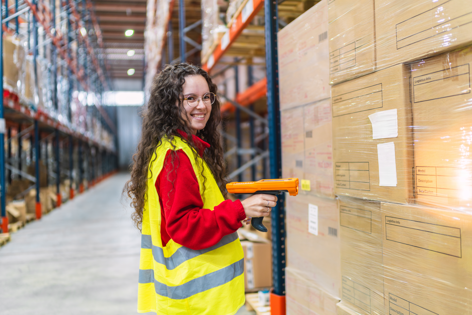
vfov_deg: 37.9
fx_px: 459
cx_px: 236
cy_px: 158
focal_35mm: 35
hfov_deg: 54.4
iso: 500
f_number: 1.4
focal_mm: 35
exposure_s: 1/250
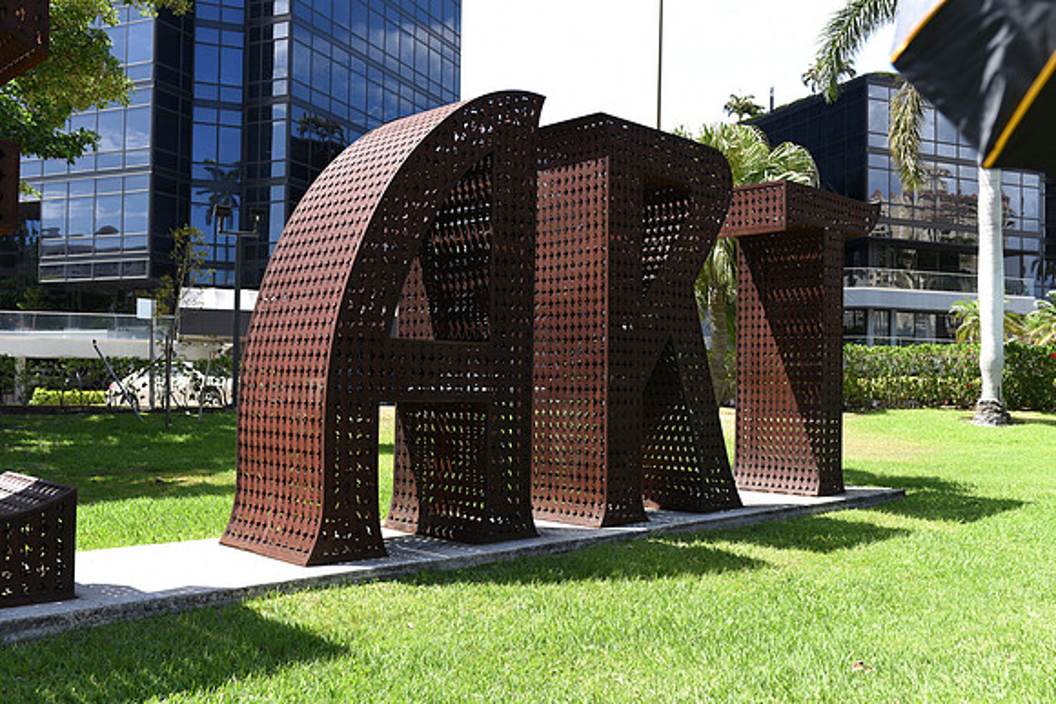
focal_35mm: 35
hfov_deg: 54.4
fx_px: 1027
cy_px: 352
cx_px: 528
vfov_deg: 37.9
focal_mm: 35
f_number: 4
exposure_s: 1/250
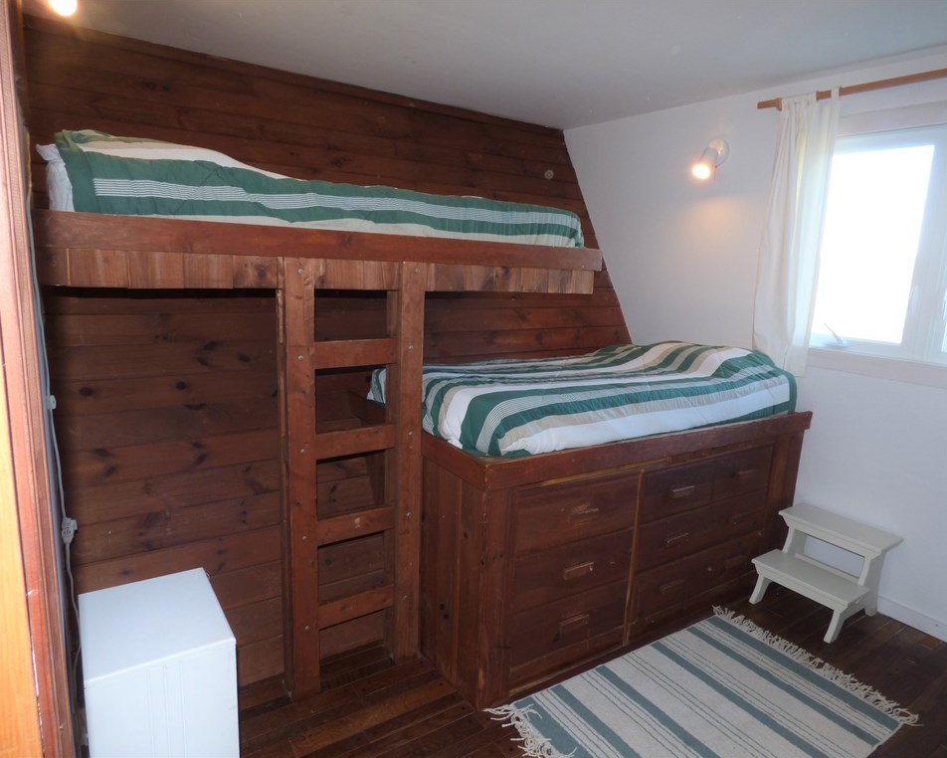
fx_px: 589
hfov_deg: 77.6
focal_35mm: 21
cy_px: 378
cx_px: 477
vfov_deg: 65.5
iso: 100
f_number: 4.5
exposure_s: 1/20
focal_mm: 3.58
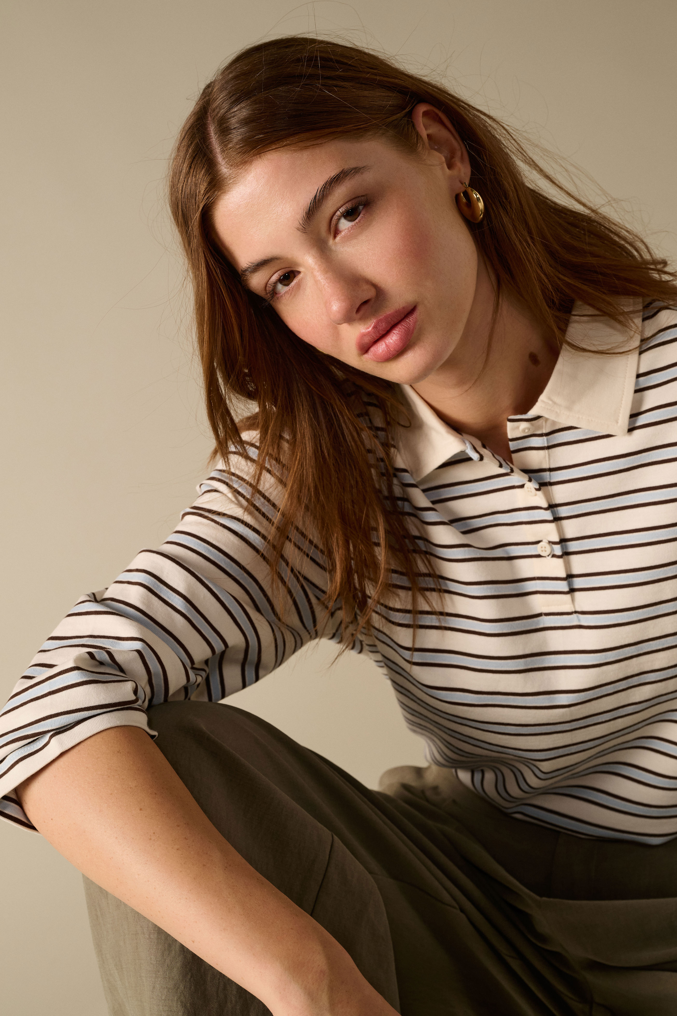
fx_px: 1523
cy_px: 508
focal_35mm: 54
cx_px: 338
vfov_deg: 36.9
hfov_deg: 25.1
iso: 320
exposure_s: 1/160
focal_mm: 54
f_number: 9
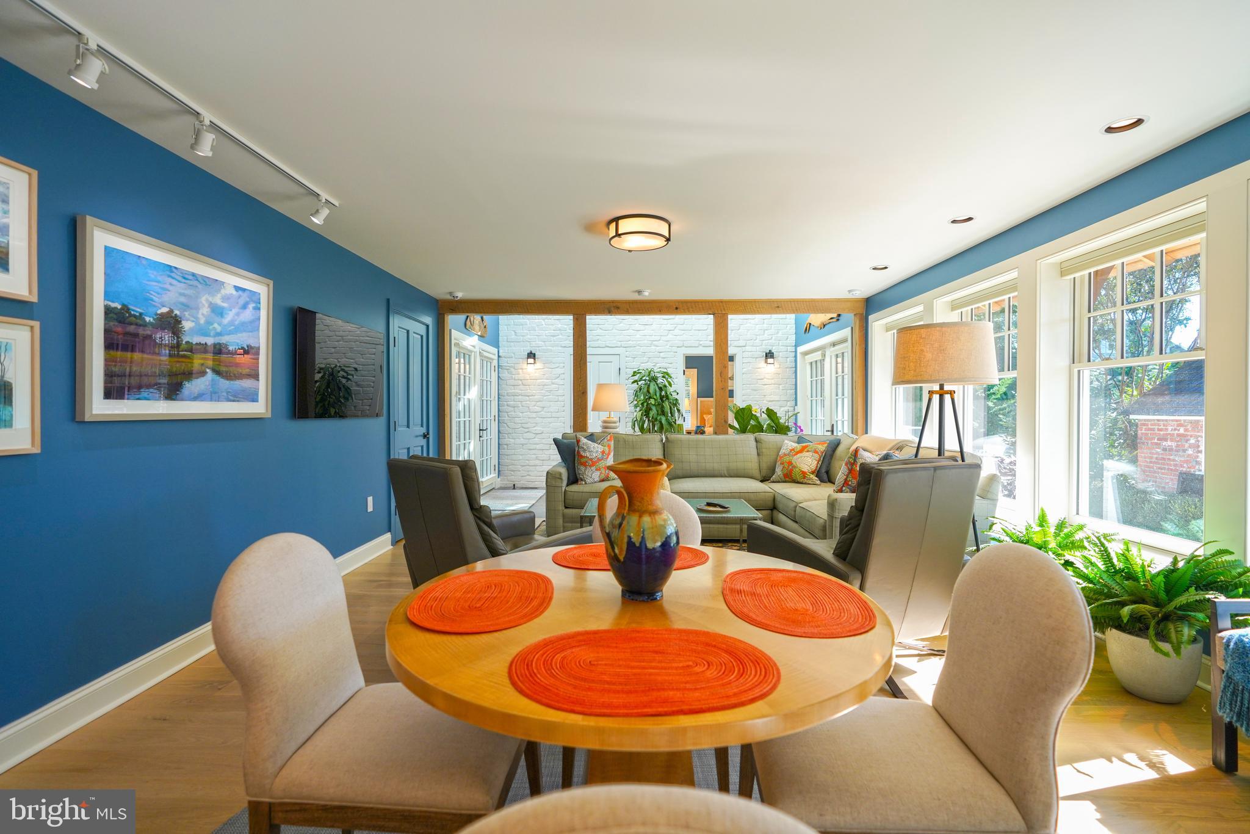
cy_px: 417
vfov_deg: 73.8
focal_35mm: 16
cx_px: 625
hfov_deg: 96.7
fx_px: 556
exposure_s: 1/160
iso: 320
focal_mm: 16
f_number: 4
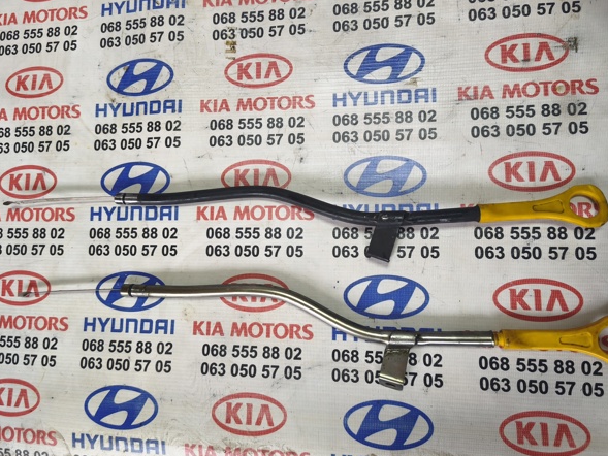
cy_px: 215
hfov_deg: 69.4
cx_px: 297
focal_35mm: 25
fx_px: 439
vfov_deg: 54.9
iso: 320
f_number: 1.7
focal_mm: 5.35
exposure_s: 1/90
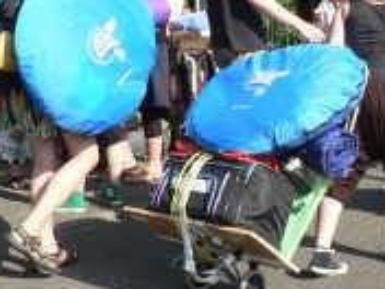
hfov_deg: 17.3
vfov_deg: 13.0
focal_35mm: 113
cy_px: 5
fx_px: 1257
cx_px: 314
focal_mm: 6
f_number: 4
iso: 64
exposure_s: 1/250
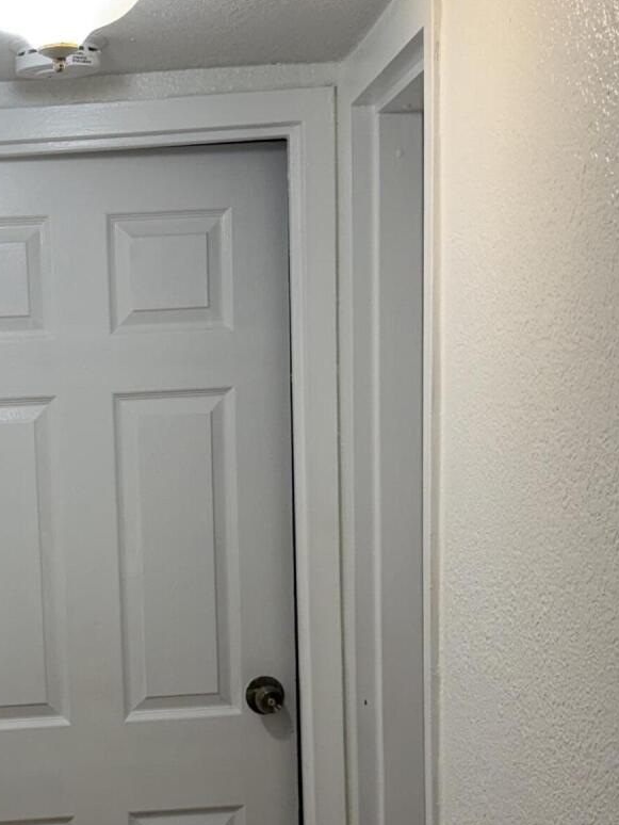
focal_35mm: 62
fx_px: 1477
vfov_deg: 30.8
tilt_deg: -9.2
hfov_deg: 22.9
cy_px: 598
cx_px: 23
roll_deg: +3.3
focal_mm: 6.76
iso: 64
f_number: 1.78
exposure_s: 1/120
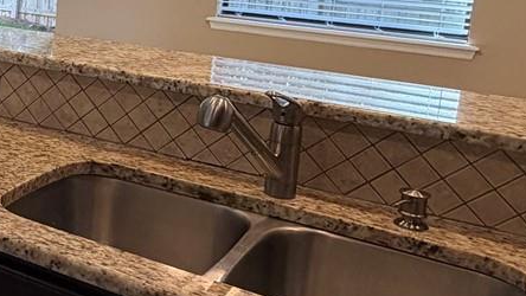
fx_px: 767
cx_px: -130
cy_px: 19
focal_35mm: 55
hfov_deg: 30.9
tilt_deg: -8.4
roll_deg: -1.5
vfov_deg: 21.3
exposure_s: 1/120
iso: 160
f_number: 2.2
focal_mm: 2.22
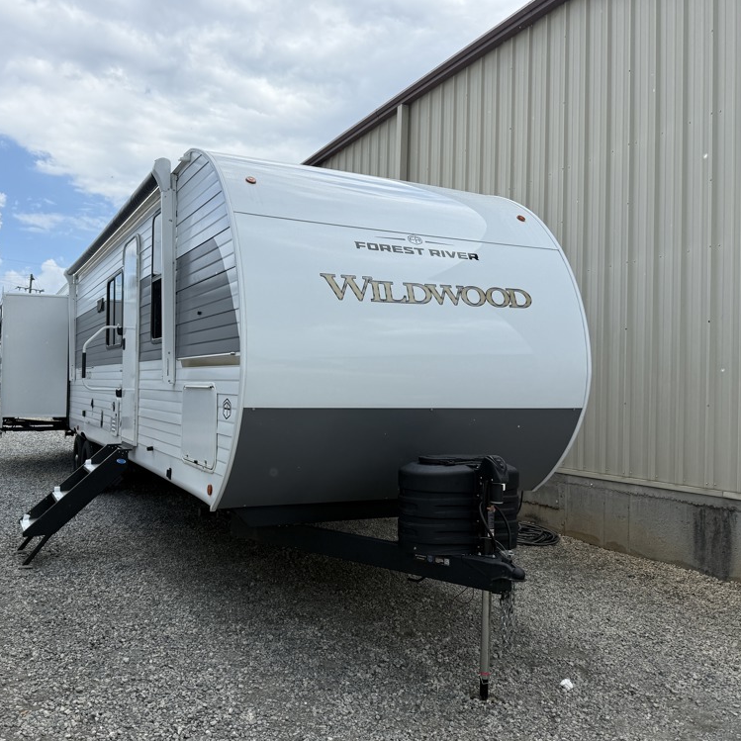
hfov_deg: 55.2
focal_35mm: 29
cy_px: 378
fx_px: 702
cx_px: 295
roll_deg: -2.0
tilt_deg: +2.4
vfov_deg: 55.6
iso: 80
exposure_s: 1/3279
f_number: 1.78
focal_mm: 6.76
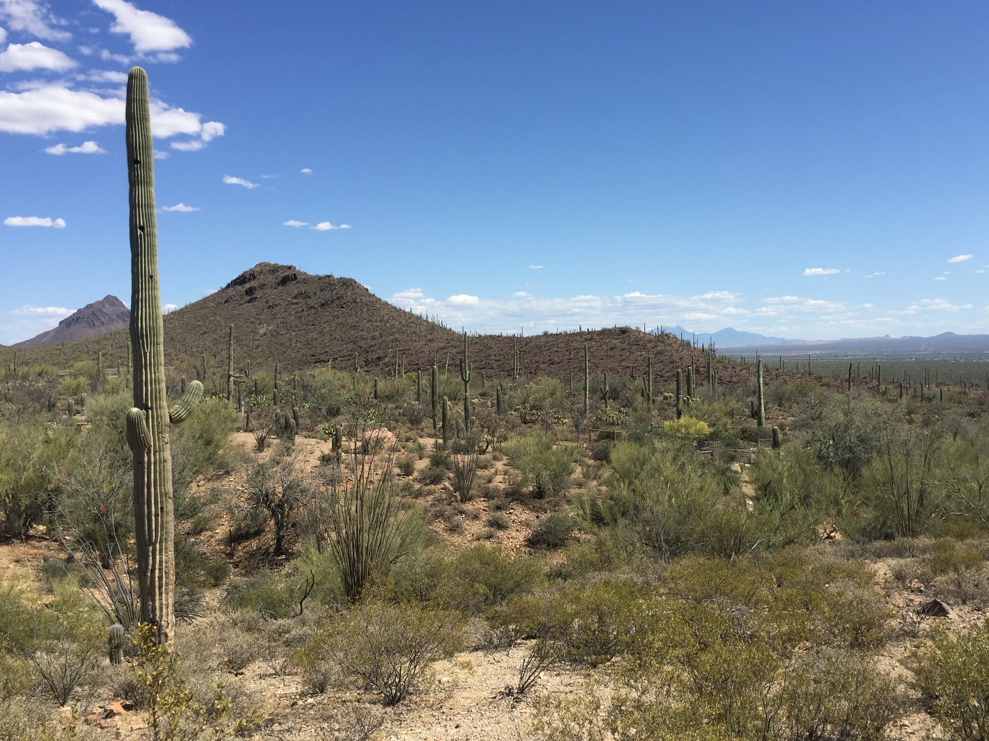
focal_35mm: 33
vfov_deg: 42.9
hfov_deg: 55.3
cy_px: 391
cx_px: 518
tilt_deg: -3.5
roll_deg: +0.0
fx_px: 943
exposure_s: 1/2639
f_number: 2.2
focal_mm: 4.15
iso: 32
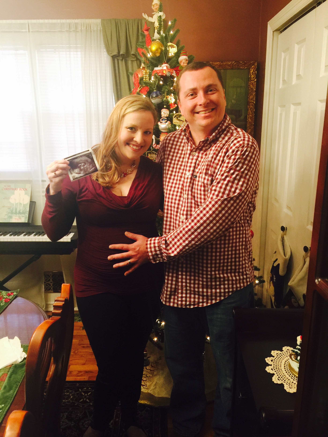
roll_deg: +0.4
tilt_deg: -14.7
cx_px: 164
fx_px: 366
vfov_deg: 61.7
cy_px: 218
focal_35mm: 29
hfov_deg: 48.2
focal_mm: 4.15
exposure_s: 1/15
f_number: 2.2
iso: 64
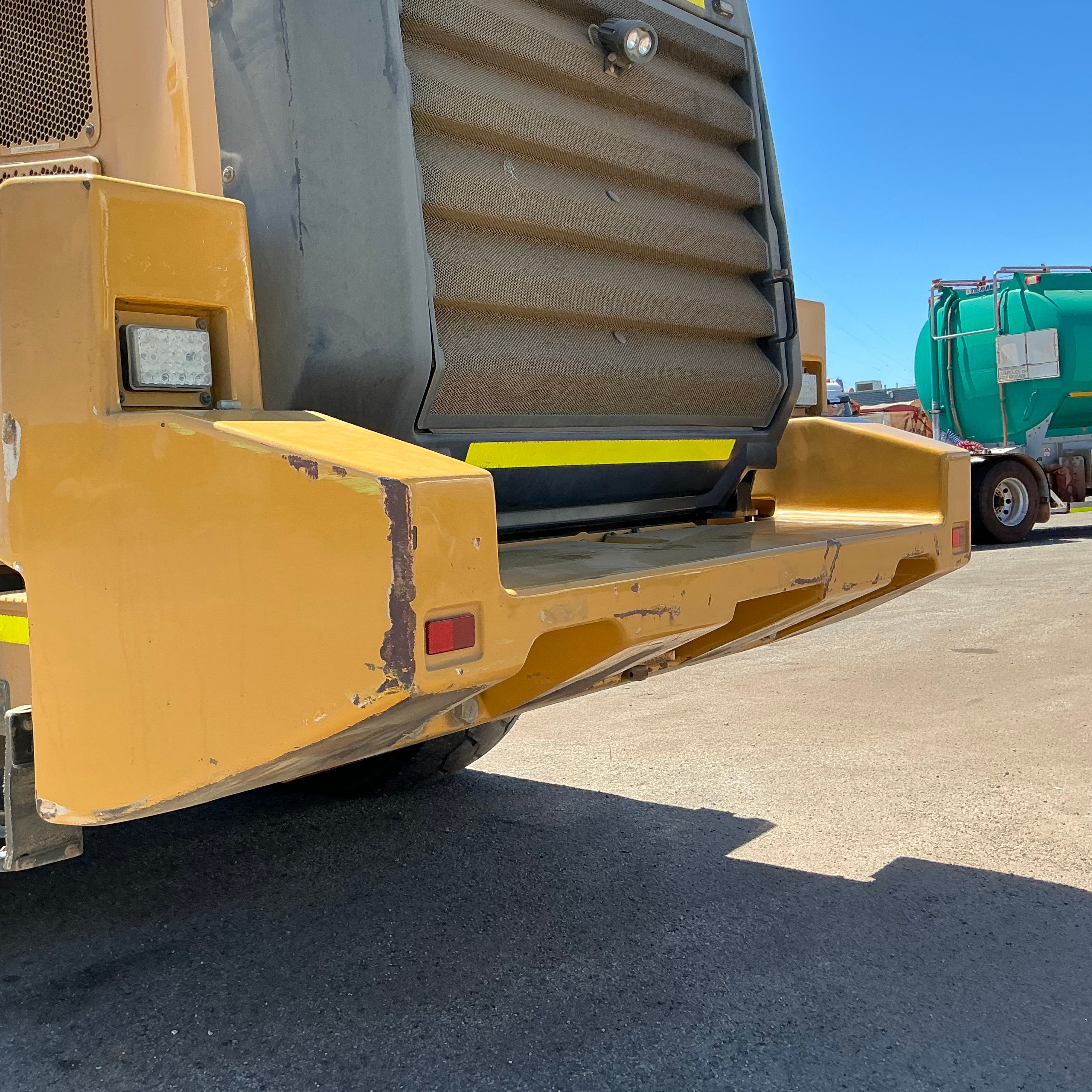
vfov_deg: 48.5
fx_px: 1213
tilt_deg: -1.9
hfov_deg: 48.0
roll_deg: +3.1
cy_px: 542
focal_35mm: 34
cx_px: 407
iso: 25
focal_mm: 3
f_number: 1.8
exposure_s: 1/749
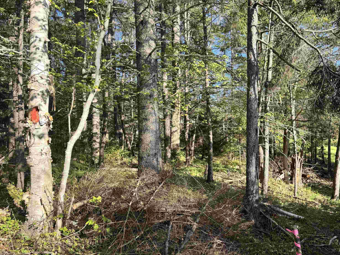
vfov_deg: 46.7
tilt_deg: +5.1
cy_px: 112
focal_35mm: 30
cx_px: 184
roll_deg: +1.4
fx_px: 295
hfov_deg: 59.9
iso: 80
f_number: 1.78
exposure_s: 1/1042
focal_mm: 6.76
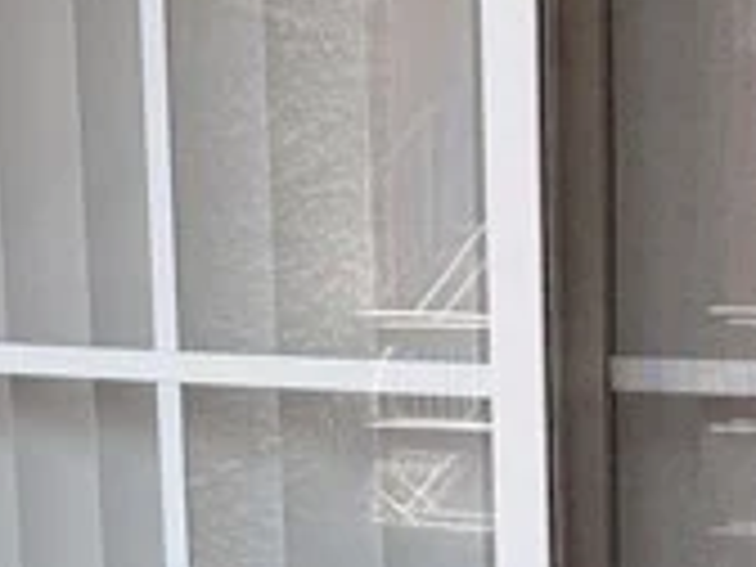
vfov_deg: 10.0
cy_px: 742
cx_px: 68
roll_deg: +3.3
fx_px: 3189
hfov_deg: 13.4
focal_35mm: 146
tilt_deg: -11.1
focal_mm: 6.76
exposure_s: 1/1192
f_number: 1.78
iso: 80
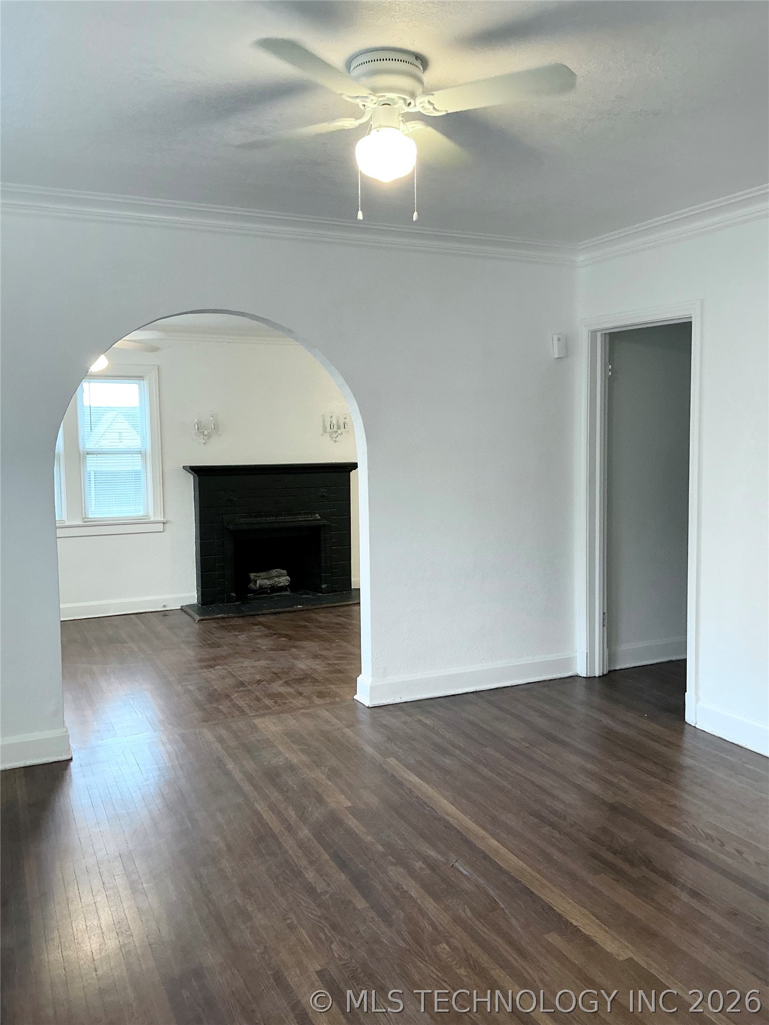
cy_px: 512
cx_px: 384
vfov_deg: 61.7
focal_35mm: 29
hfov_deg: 48.2
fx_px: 859
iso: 125
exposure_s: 1/60
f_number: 1.8
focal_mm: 3
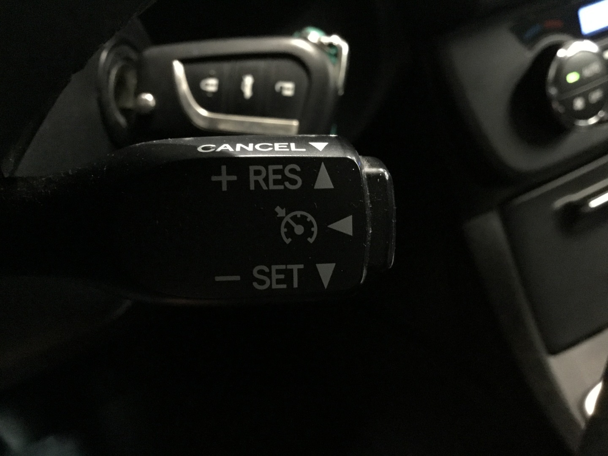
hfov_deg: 58.4
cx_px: 304
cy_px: 228
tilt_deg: -32.9
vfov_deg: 45.4
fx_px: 544
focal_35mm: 31
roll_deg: +13.0
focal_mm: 3.3
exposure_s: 1/17
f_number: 2.4
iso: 800
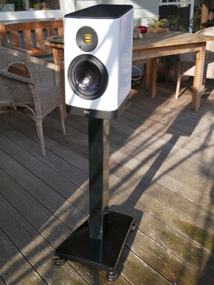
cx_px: 107
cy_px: 142
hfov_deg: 34.4
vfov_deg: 44.8
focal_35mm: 42
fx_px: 346
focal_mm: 21
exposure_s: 1/200
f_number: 5.6
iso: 200
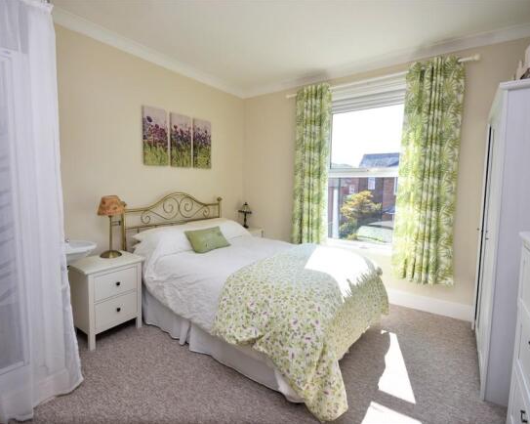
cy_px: 212
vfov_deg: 76.9
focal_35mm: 17
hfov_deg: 89.3
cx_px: 234
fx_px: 267
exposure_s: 1/250
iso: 200
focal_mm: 10
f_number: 6.3
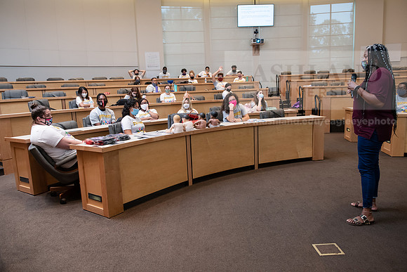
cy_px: 136
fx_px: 305
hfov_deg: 67.4
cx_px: 204
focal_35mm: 27
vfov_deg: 48.0
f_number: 4.5
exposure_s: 1/125
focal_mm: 27
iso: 1250
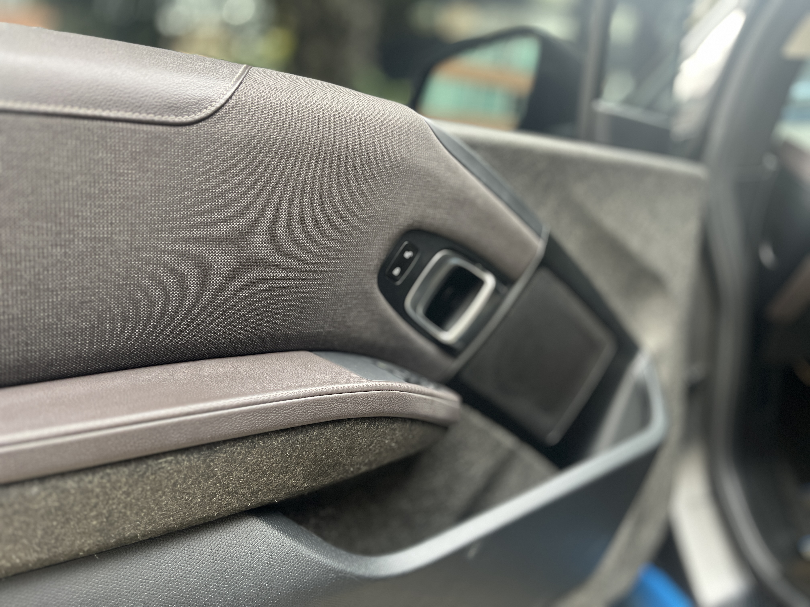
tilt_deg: -13.6
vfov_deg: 53.1
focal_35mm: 26
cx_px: 405
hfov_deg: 67.3
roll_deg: +0.7
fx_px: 608
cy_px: 304
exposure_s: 1/60
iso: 200
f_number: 1.6
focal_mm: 5.1
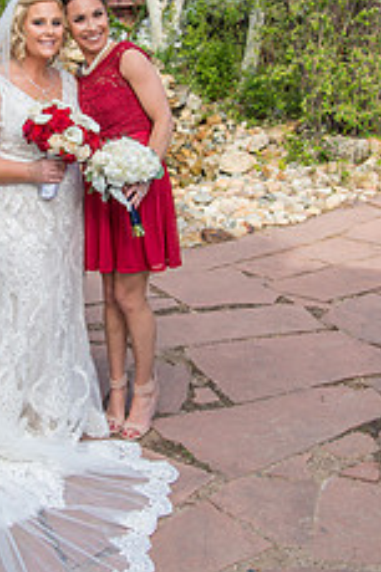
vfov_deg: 41.3
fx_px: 747
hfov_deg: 28.0
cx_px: 77
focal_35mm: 47
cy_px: 182
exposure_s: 1/250
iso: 100
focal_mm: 24
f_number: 5
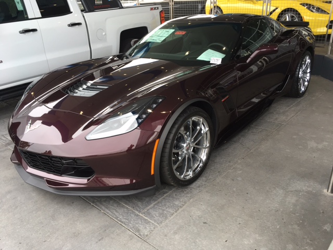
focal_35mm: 29
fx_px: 279
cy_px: 125
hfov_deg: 61.7
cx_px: 166
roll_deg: +2.4
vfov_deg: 48.2
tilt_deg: -24.9
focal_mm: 4.15
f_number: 2.2
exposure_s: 1/120
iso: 40
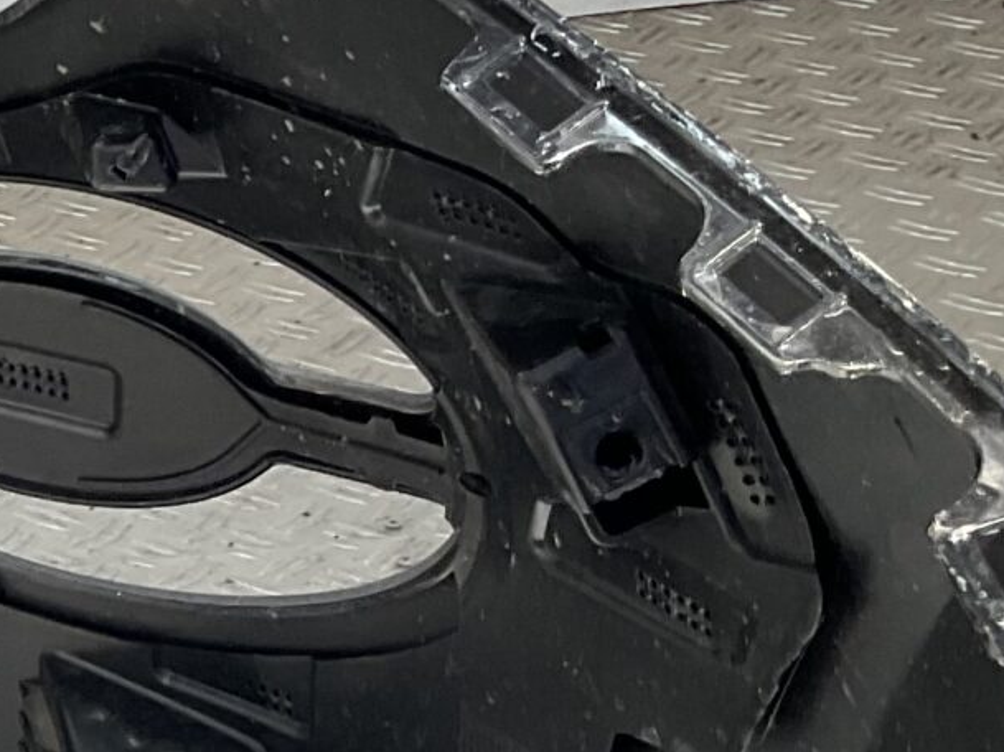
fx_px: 3536
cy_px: 806
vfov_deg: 12.0
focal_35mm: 122
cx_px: -696
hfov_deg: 14.5
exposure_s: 1/200
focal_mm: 3
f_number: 1.8
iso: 16
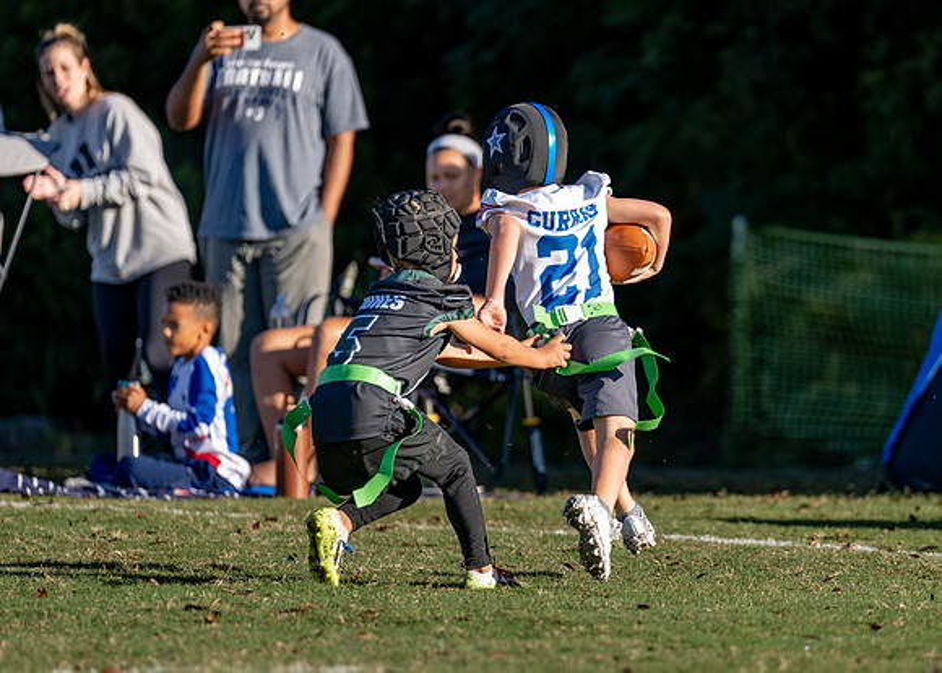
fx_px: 8672
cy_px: 341
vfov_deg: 4.4
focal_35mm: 324
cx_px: 683
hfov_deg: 6.2
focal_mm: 200
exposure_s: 1/1600
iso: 100
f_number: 2.8
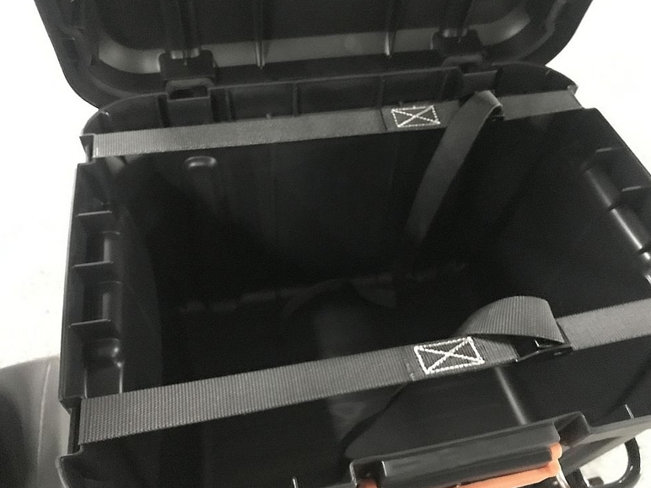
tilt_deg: -48.6
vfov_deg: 48.2
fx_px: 545
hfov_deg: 61.7
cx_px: 333
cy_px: 247
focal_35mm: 29
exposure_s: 1/4
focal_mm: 3.99
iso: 320
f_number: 1.8
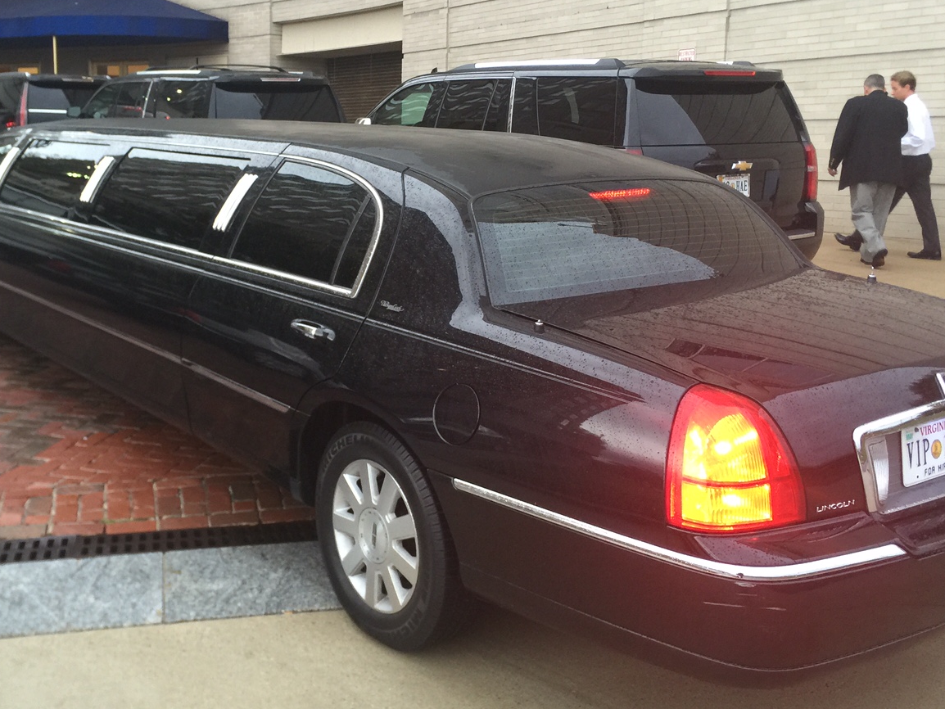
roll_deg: -0.7
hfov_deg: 45.5
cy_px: 294
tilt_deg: -7.5
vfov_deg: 35.1
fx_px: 1120
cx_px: 368
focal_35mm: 41
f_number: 2.2
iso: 50
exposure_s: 1/15
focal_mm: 4.15
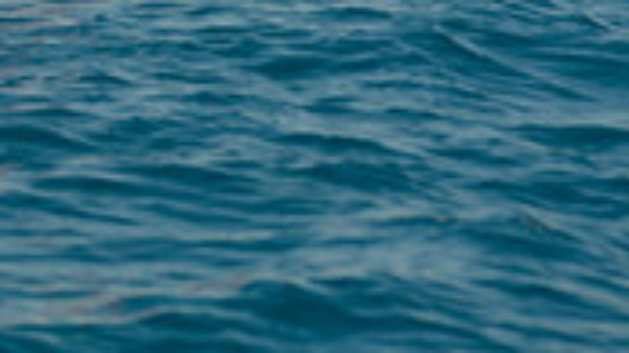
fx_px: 5400
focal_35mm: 324
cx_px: -60
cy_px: -655
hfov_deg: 6.6
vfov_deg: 3.7
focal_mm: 92
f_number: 6.3
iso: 200
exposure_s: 1/640
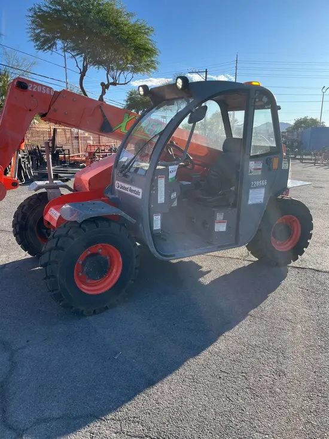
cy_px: 220
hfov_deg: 53.1
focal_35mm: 26
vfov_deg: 67.3
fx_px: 329
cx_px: 164
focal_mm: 5.1
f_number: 1.6
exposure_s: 1/1355
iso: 50
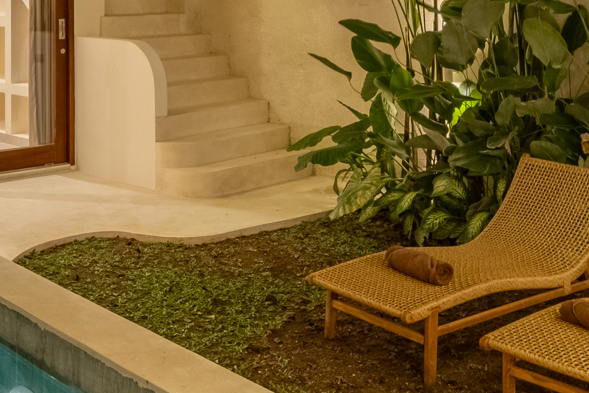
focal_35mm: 57
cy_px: -47
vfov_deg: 22.4
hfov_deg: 34.8
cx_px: 203
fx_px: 932
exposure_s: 1/4
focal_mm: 10
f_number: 9
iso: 640
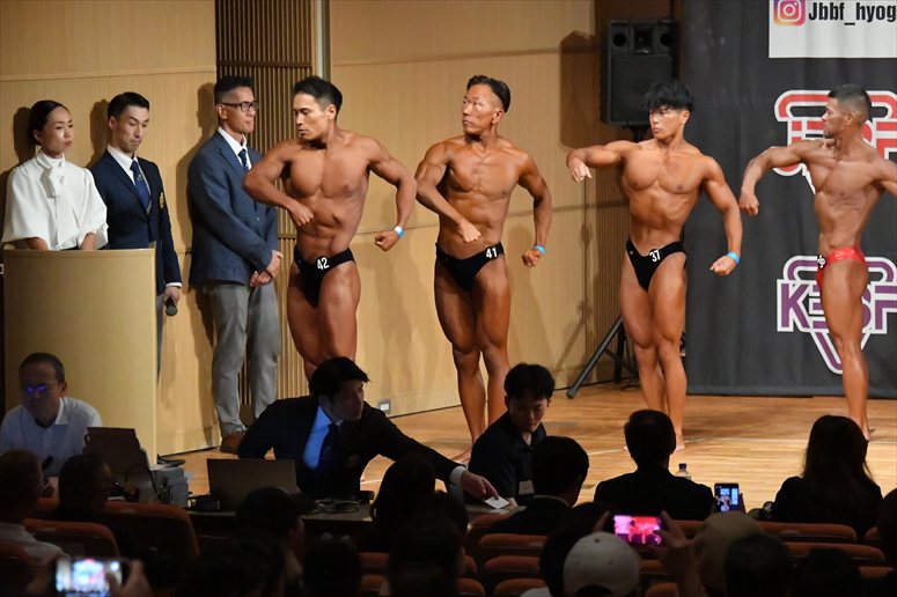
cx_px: 448
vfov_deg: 7.3
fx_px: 4657
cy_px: 298
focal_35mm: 187
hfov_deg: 11.0
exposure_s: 1/400
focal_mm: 125
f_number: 5.6
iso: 12800
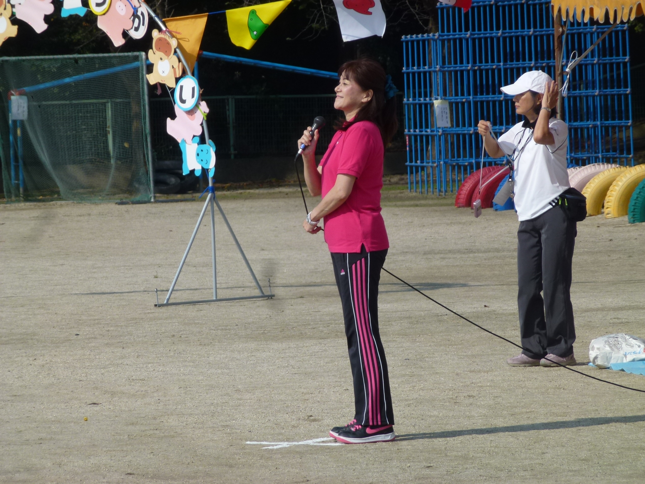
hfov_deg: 6.5
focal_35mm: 304
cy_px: 242
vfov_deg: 4.9
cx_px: 322
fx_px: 5664
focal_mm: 54.5
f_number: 5.7
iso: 100
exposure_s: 1/800
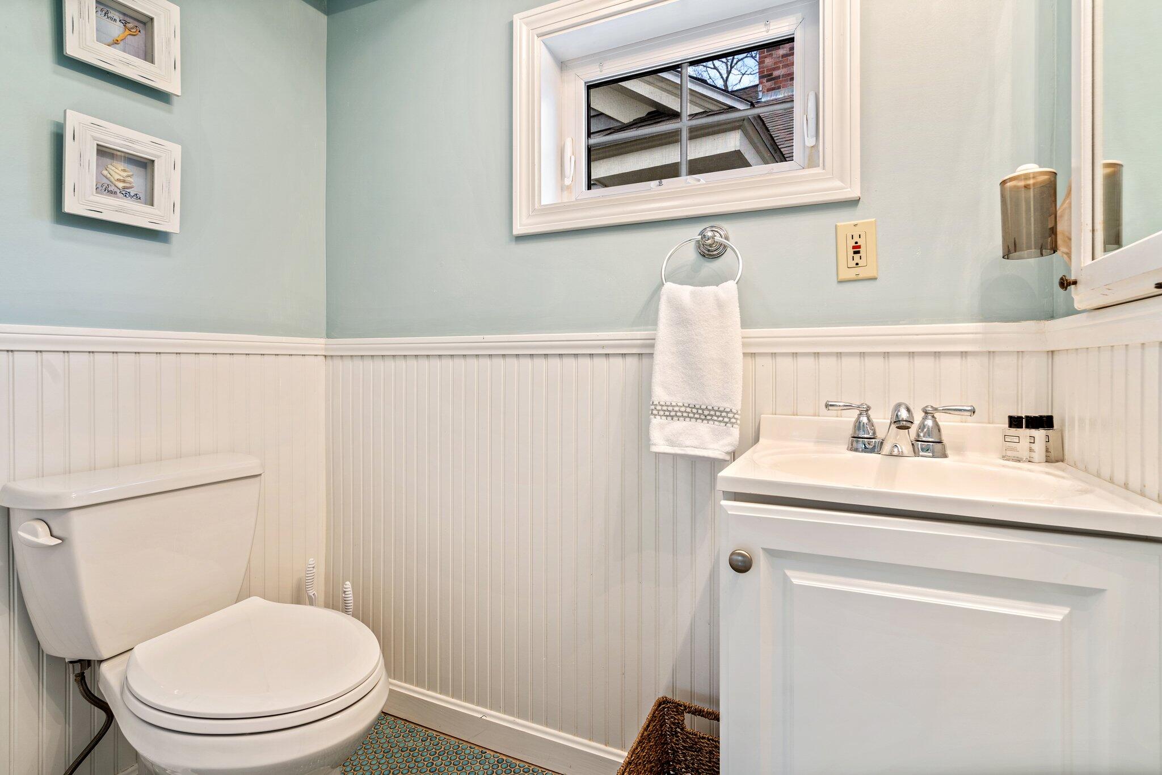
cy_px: 388
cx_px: 581
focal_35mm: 16
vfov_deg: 73.7
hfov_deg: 96.7
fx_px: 516
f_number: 9
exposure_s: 1
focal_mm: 16
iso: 80
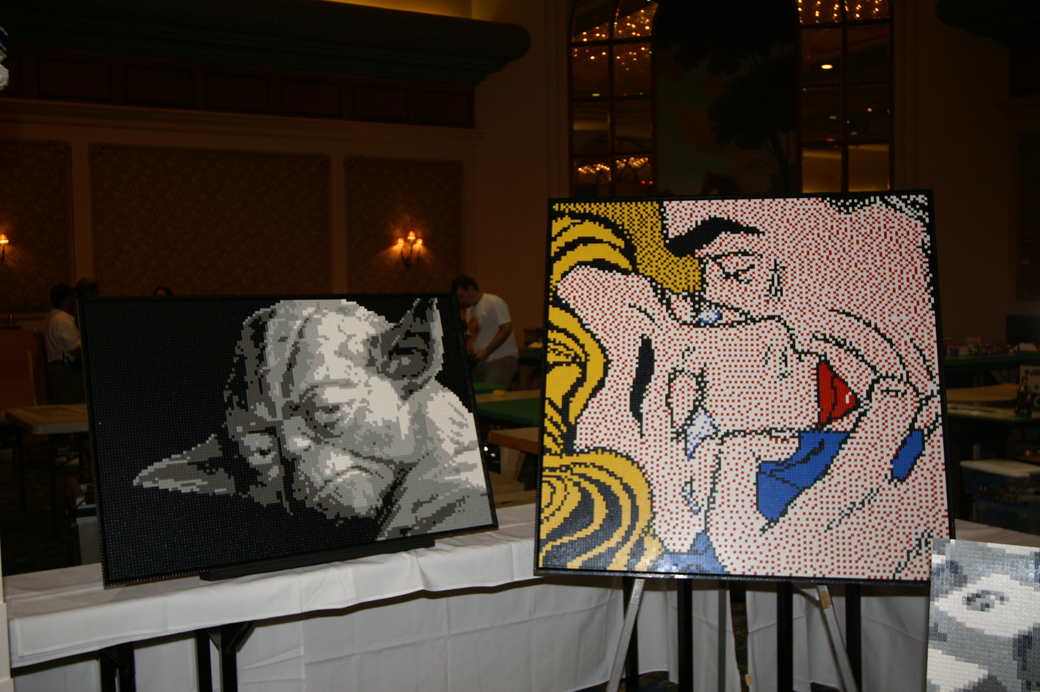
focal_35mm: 33
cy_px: 346
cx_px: 520
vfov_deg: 39.9
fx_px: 952
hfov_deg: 57.3
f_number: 4
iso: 200
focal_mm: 22
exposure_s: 1/60
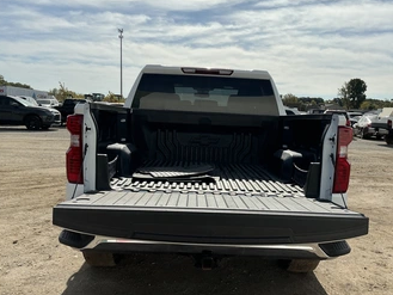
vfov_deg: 41.8
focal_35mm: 34
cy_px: 156
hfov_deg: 53.9
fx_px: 386
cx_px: 211
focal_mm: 3
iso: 25
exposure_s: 1/3534
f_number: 1.8
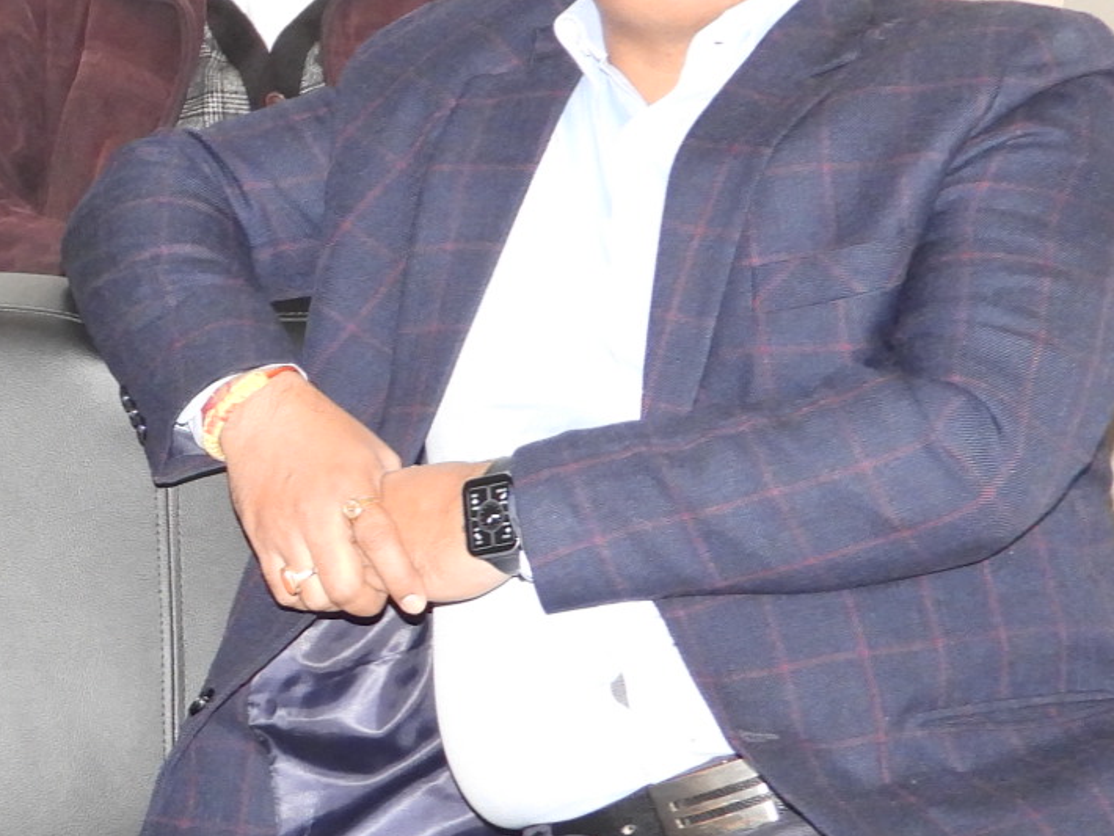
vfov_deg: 9.3
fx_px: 5151
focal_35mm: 160
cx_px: -367
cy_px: 544
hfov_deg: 12.0
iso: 360
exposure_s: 1/30
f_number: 3.2
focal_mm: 9
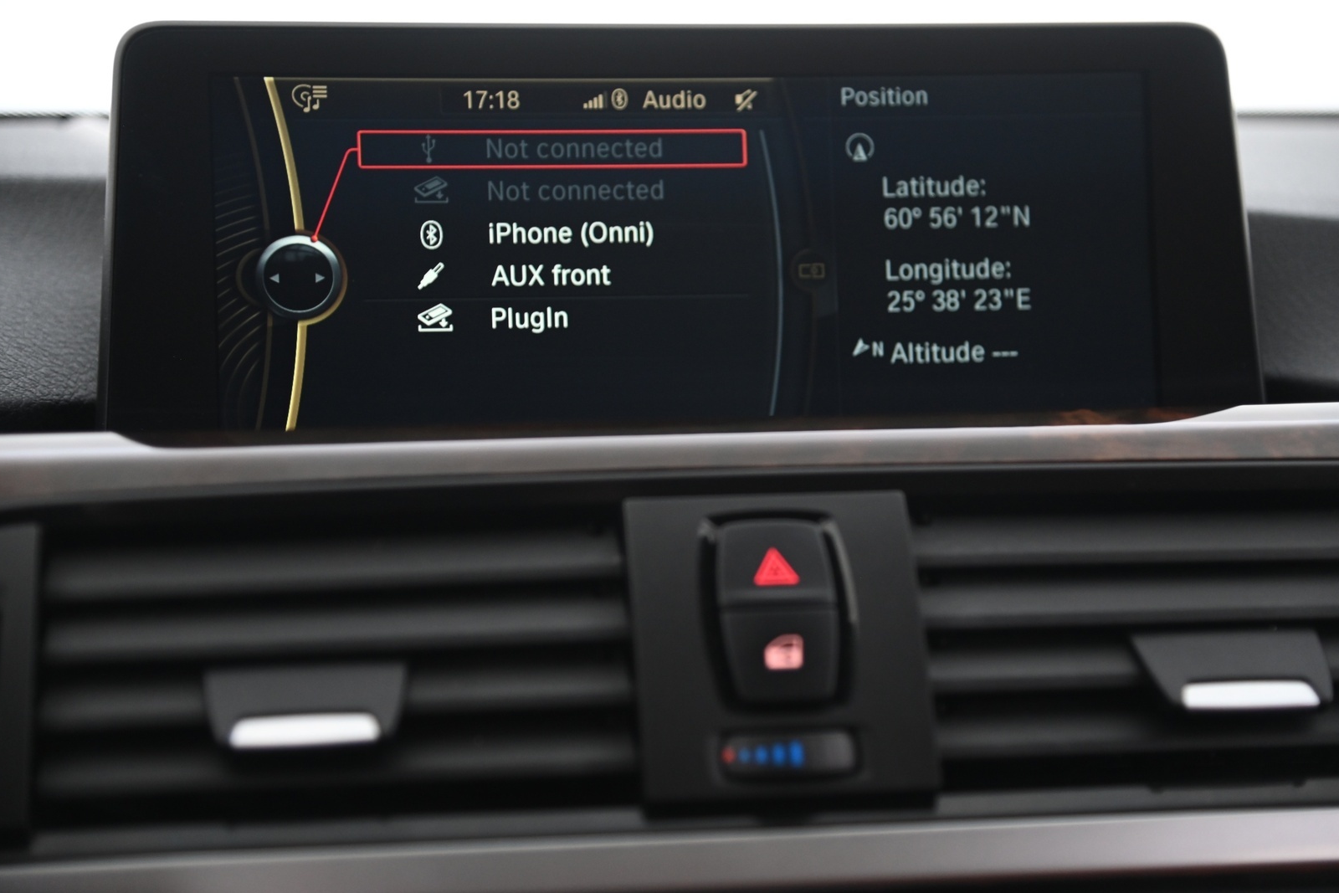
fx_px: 2641
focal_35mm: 71
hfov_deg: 28.5
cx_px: 672
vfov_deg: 19.2
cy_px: 444
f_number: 4
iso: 2000
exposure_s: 1/15
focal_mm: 70
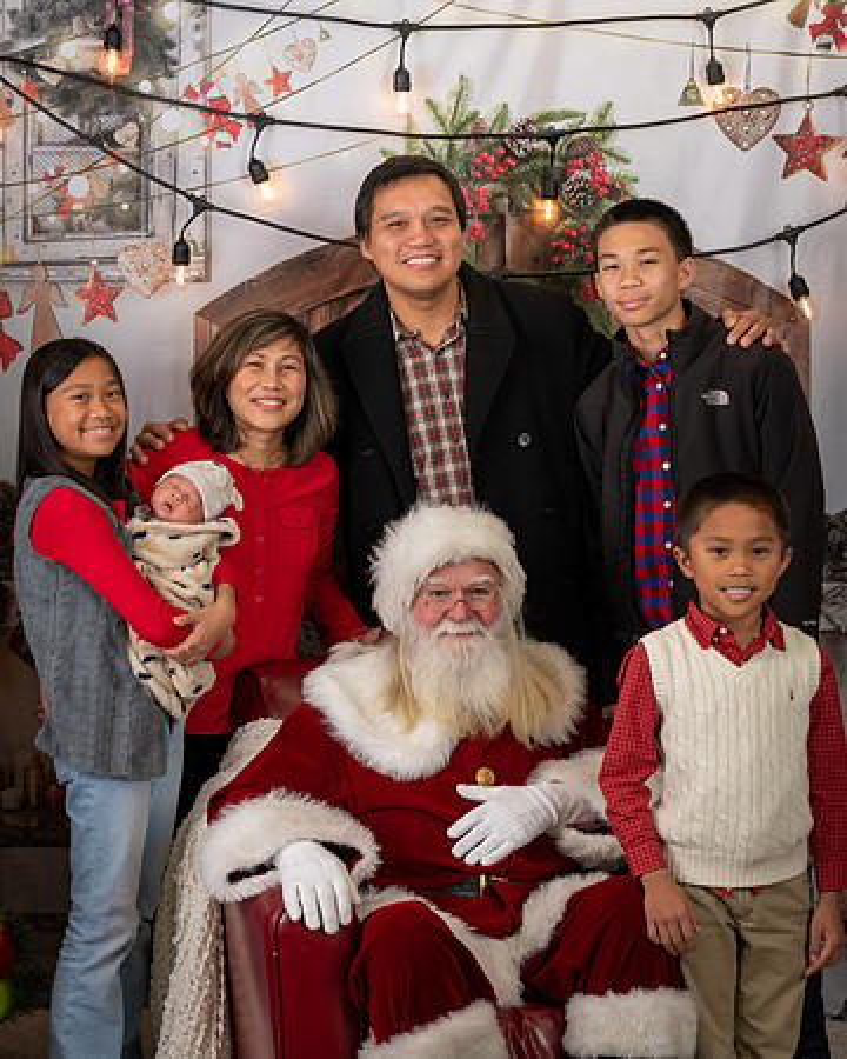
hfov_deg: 21.6
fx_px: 2220
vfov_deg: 26.8
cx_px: 460
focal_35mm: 71
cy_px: 532
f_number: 7.1
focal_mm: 50
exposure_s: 1/100
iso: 100
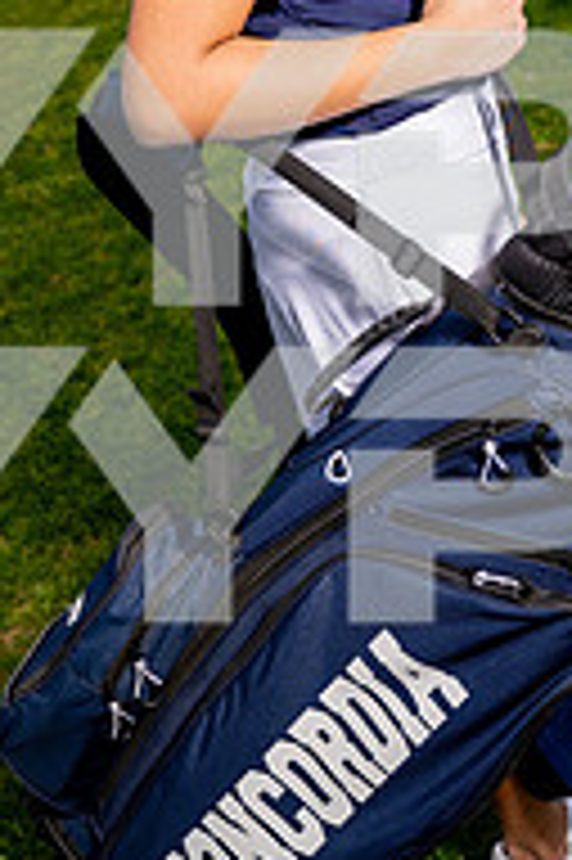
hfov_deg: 20.6
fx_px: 1576
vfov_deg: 29.8
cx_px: 306
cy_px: 171
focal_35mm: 66
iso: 100
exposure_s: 1/1250
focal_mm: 28
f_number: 4
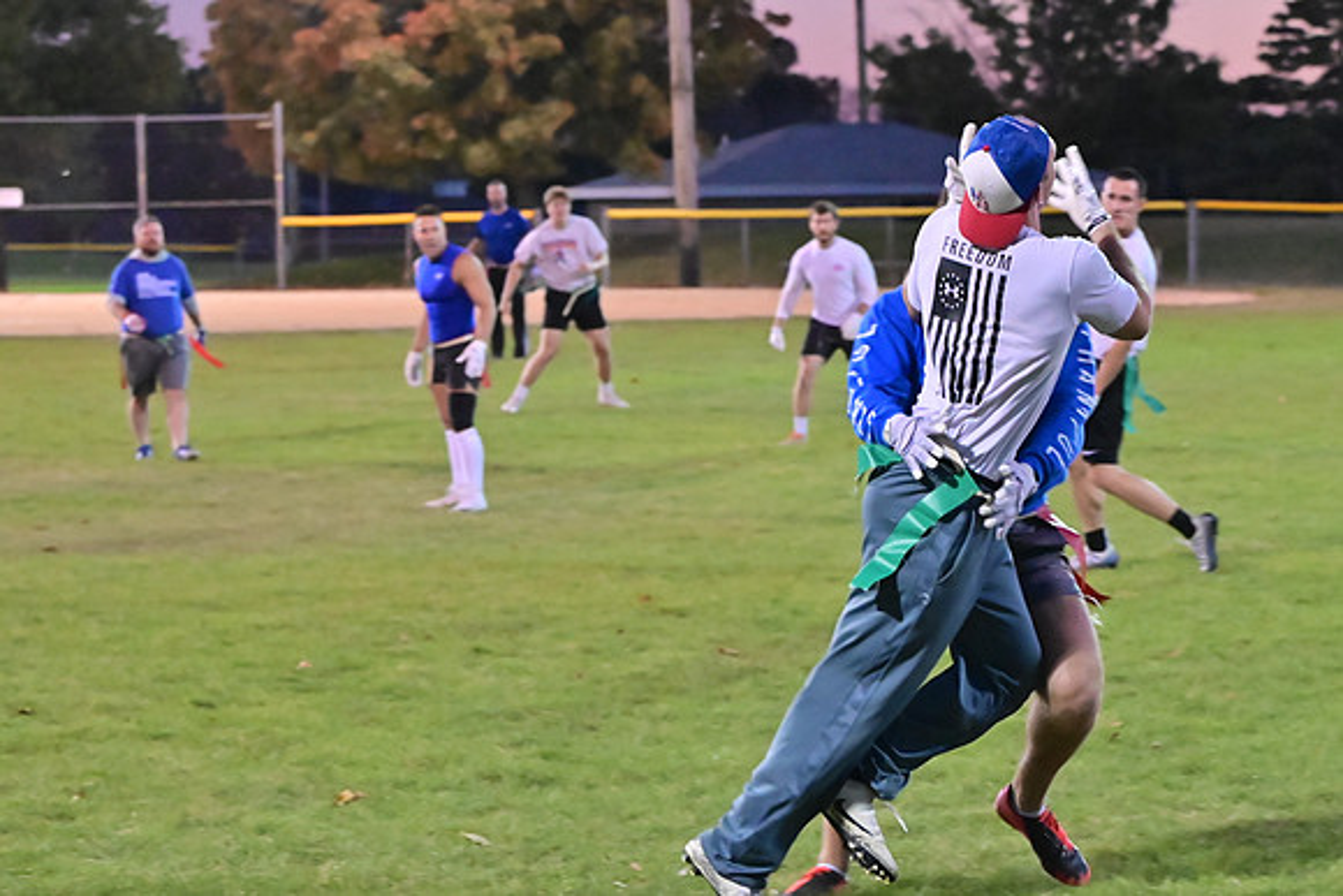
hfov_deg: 17.5
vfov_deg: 11.7
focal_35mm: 117
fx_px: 4366
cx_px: 672
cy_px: 448
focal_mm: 78
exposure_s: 1/320
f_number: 4
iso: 6400
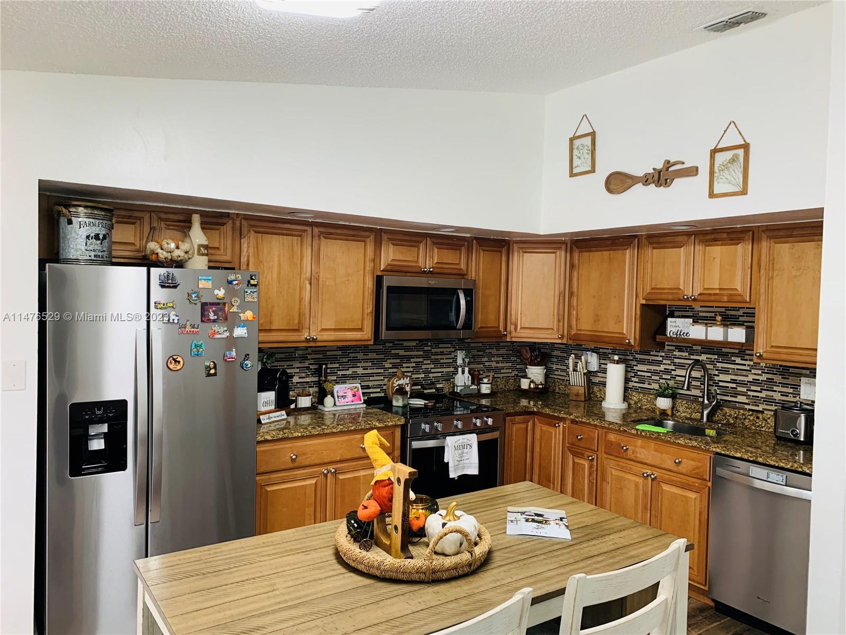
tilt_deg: -1.8
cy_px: 318
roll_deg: -2.5
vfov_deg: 53.1
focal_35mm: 26
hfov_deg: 67.3
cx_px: 423
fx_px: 635
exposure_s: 1/60
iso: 125
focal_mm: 4.25
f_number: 1.8
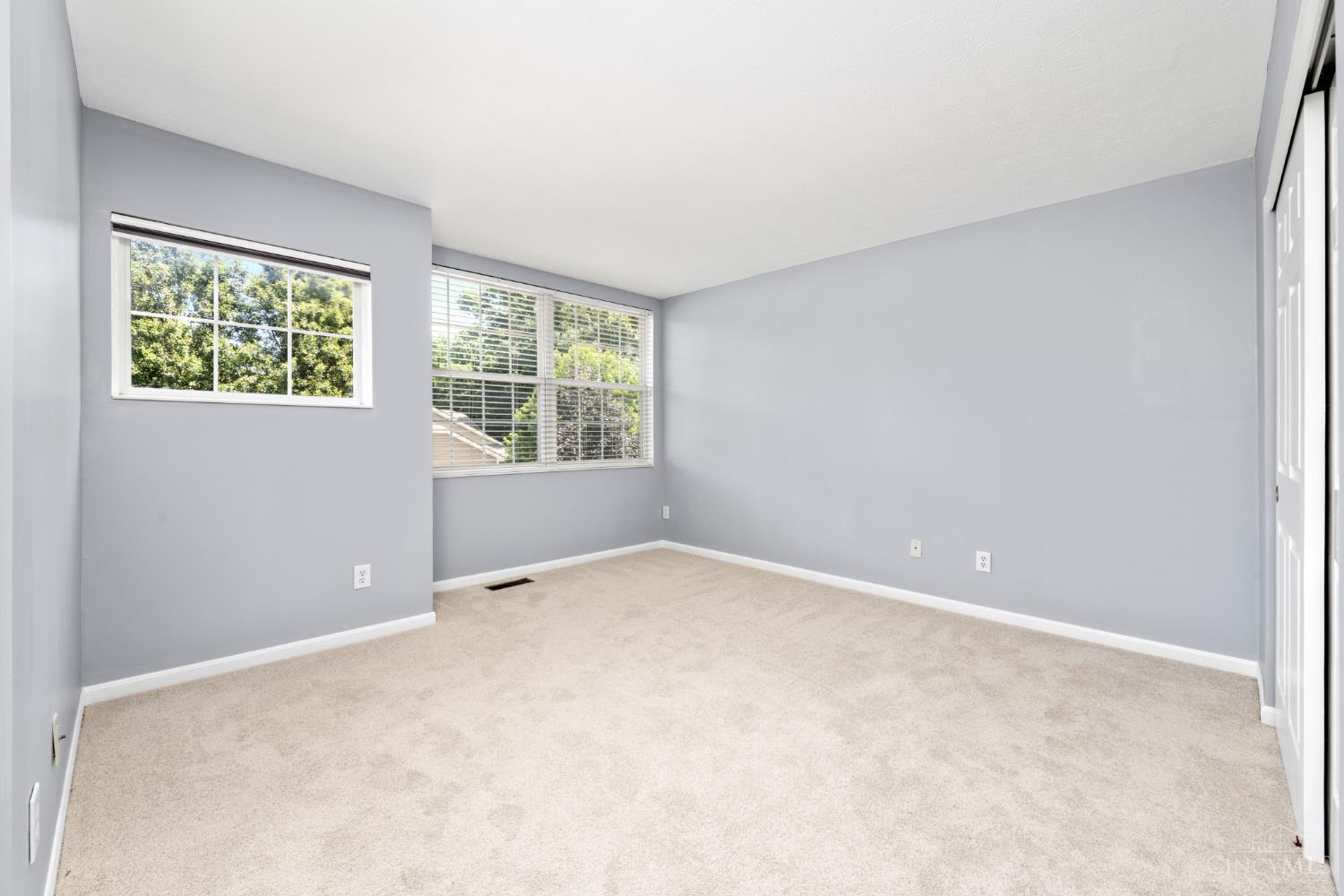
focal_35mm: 14
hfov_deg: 104.3
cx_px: 672
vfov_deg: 81.2
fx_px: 523
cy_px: 448
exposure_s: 1/15
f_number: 10
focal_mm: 14
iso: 400
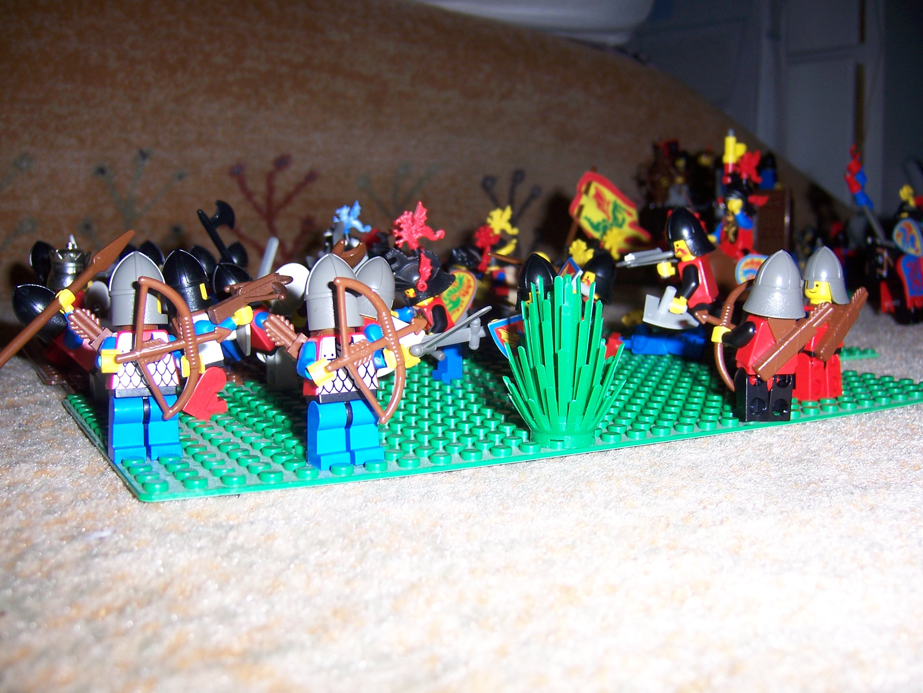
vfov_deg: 39.7
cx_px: 462
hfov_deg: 51.4
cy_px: 346
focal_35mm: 36
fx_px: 960
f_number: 2.8
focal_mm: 6.2
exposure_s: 1/60
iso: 80
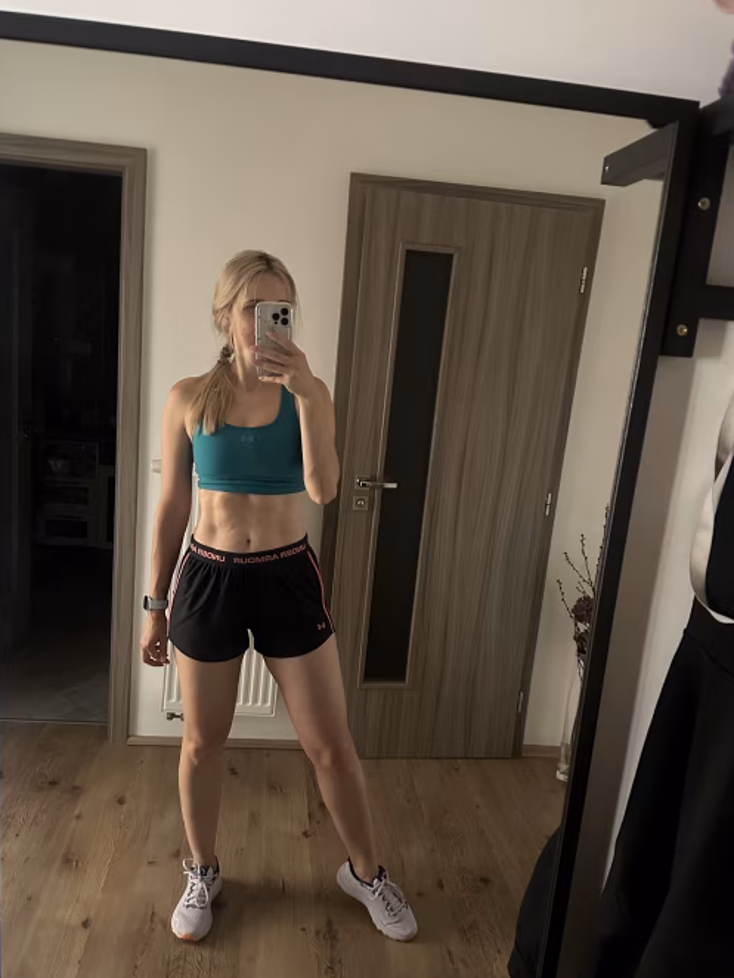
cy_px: 522
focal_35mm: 29
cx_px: 362
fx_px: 819
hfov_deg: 48.3
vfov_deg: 61.6
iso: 1250
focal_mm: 6.86
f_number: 1.78
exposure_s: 1/30
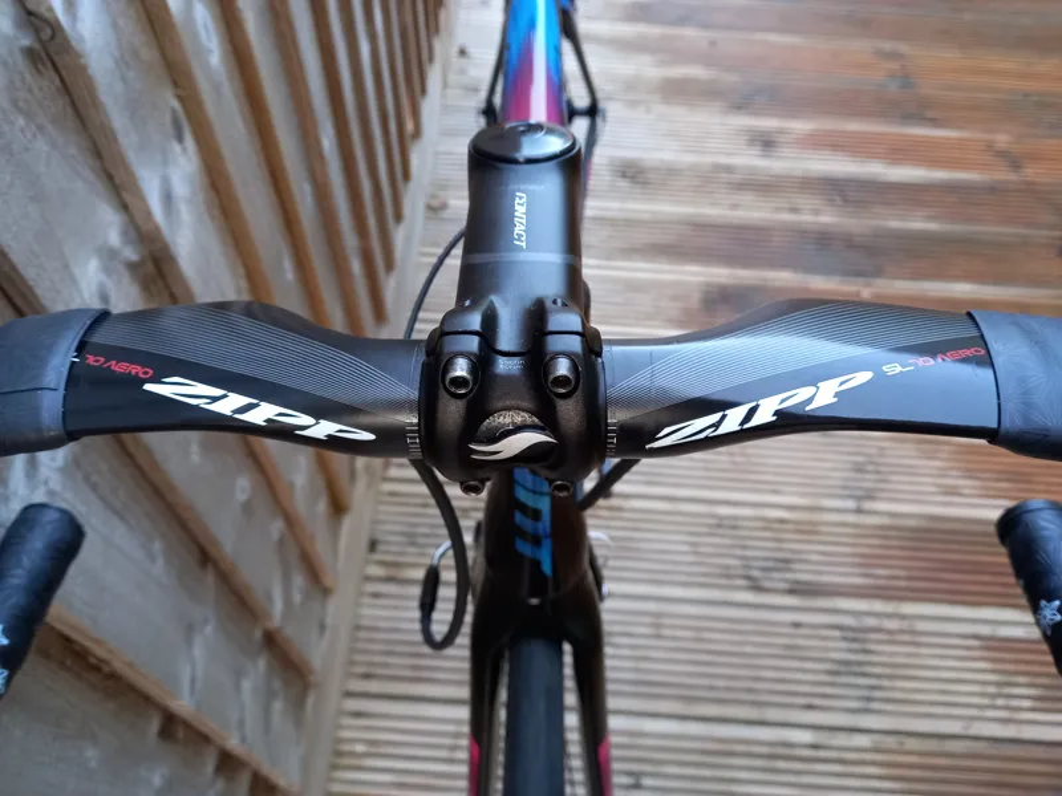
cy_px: 398
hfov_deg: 69.4
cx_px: 531
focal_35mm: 25
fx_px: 767
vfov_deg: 54.9
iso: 200
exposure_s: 1/33.3
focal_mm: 4.6
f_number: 2
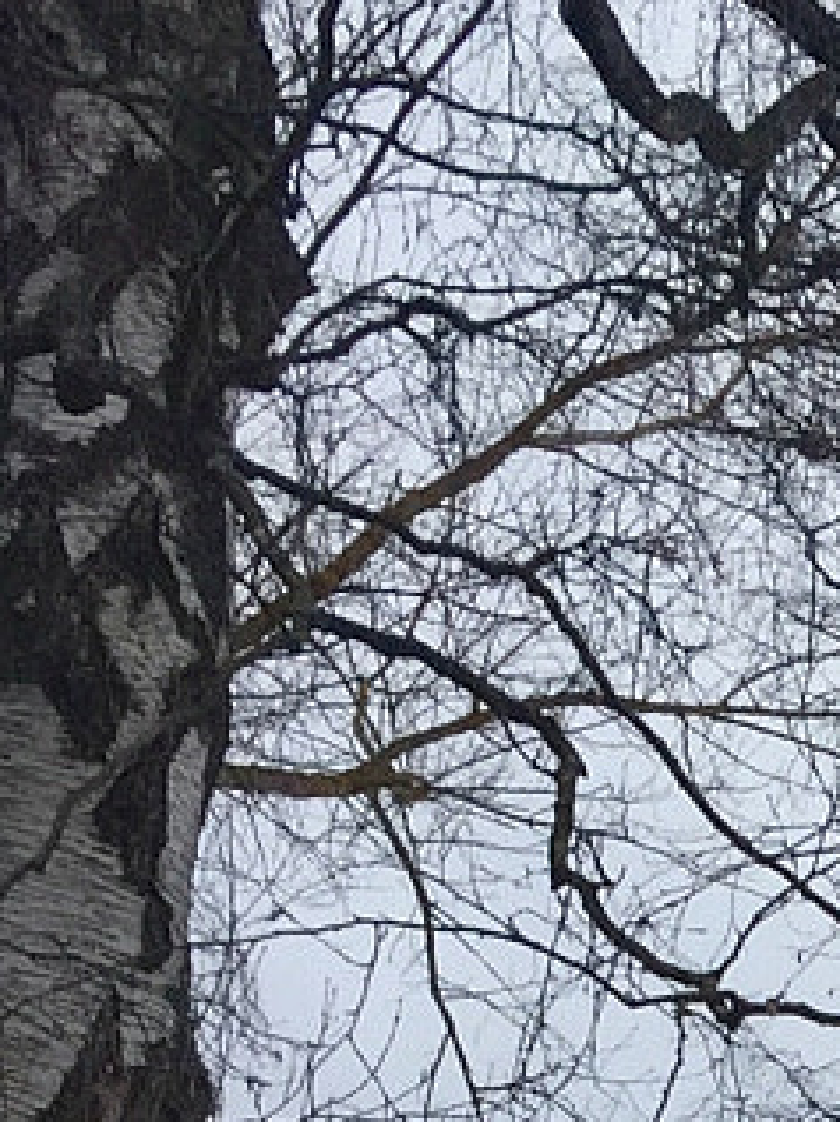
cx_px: 2022
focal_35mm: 146
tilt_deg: +9.8
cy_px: 2089
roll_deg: -2.6
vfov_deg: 12.3
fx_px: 4730
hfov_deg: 9.1
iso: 32
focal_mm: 4.15
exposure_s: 1/549
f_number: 2.2
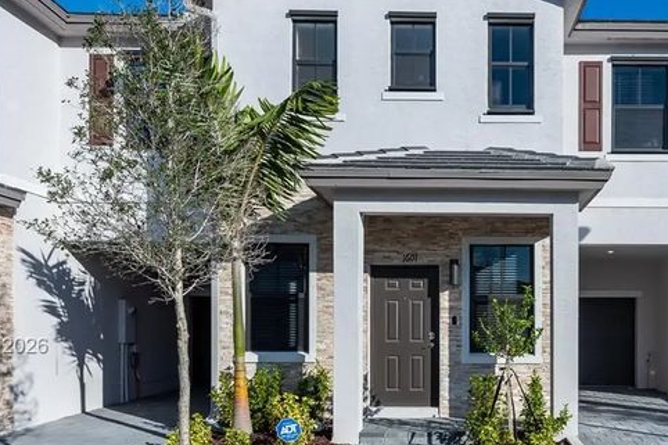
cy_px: 347
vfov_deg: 37.6
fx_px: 631
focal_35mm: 34
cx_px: 481
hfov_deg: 53.9
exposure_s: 1/1000
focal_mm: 16
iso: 250
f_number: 9
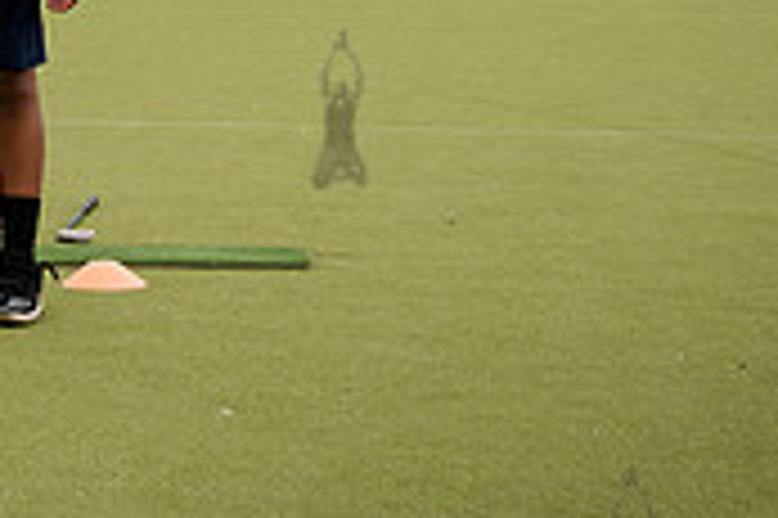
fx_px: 3195
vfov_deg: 9.1
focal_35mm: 148
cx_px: -243
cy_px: -110
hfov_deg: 13.4
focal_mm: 44
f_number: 5
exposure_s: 1/800
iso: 200
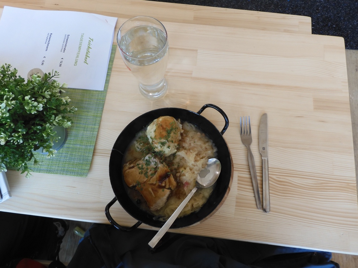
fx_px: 248
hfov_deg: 71.6
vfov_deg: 56.8
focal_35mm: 24
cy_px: 134
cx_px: 179
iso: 100
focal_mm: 4.3
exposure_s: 1/40
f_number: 3.4
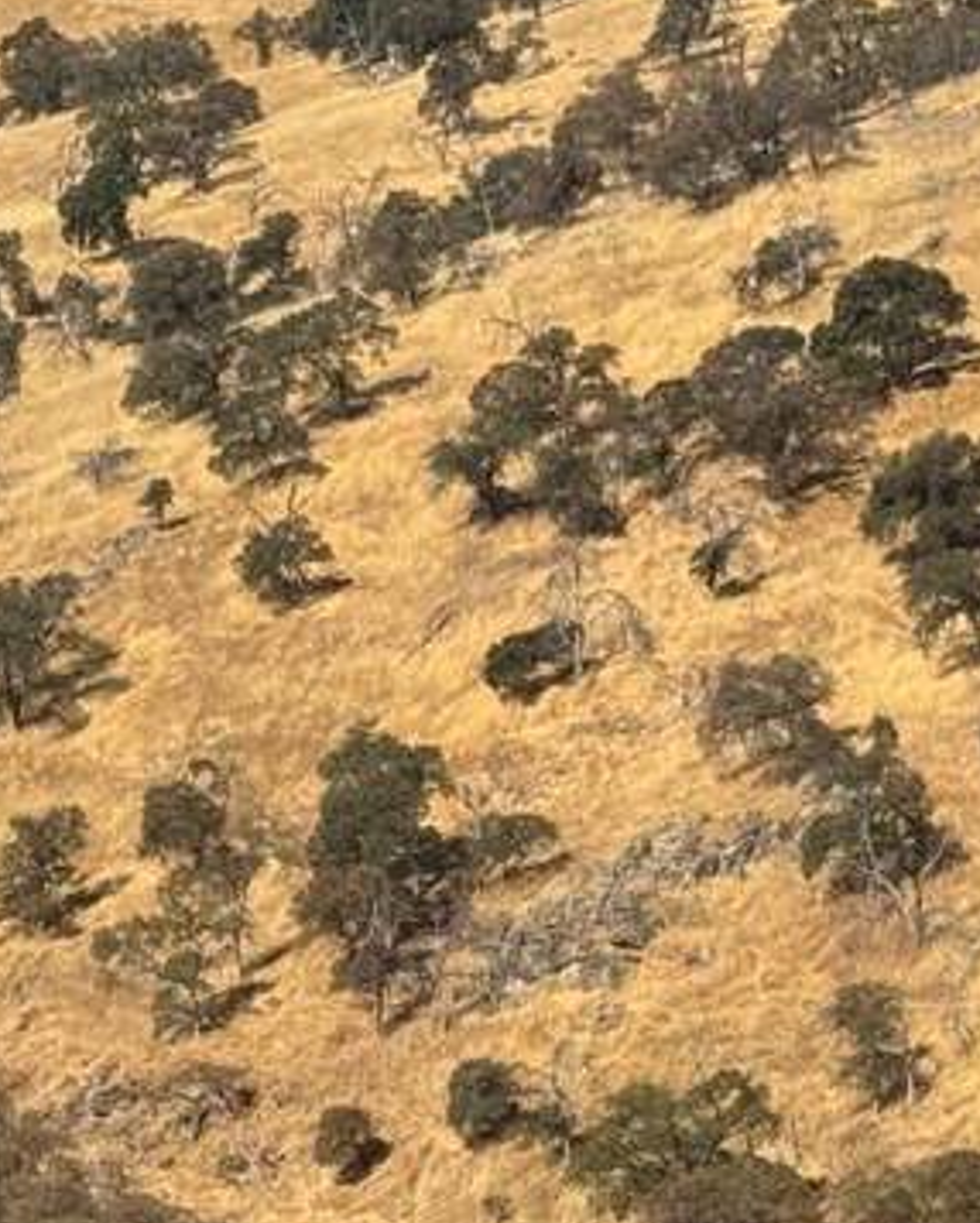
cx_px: 418
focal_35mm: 168
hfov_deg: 9.2
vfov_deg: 11.4
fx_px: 6086
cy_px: 1059
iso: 64
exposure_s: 1/5376
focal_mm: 6.76
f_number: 1.78
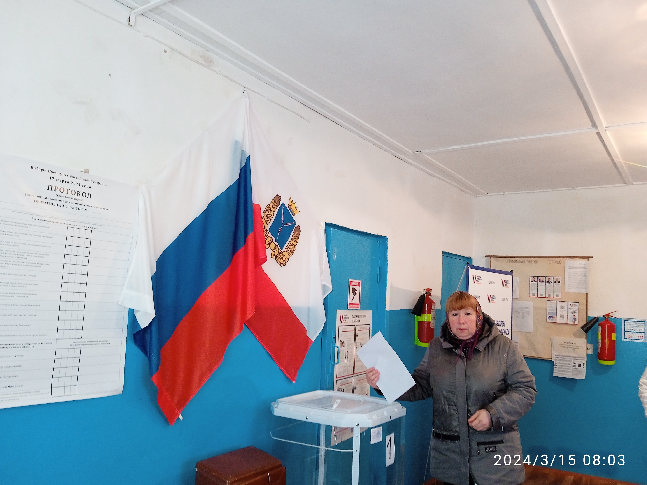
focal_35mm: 28
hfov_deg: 63.4
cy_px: 242
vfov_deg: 49.7
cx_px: 324
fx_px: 523
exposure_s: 1/25
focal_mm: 3.43
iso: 436
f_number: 2.2
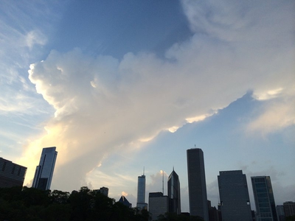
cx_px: 148
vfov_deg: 46.8
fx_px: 256
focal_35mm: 30
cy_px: 110
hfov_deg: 60.0
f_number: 2.2
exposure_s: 1/547
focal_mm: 4.12
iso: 32
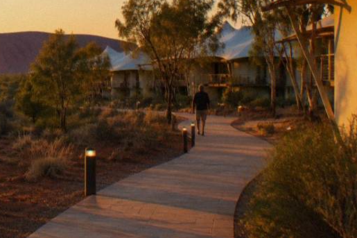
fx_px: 1348
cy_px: 79
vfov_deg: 10.1
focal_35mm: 136
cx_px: 159
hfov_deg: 15.1
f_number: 11
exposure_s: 1/160
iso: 800
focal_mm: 70
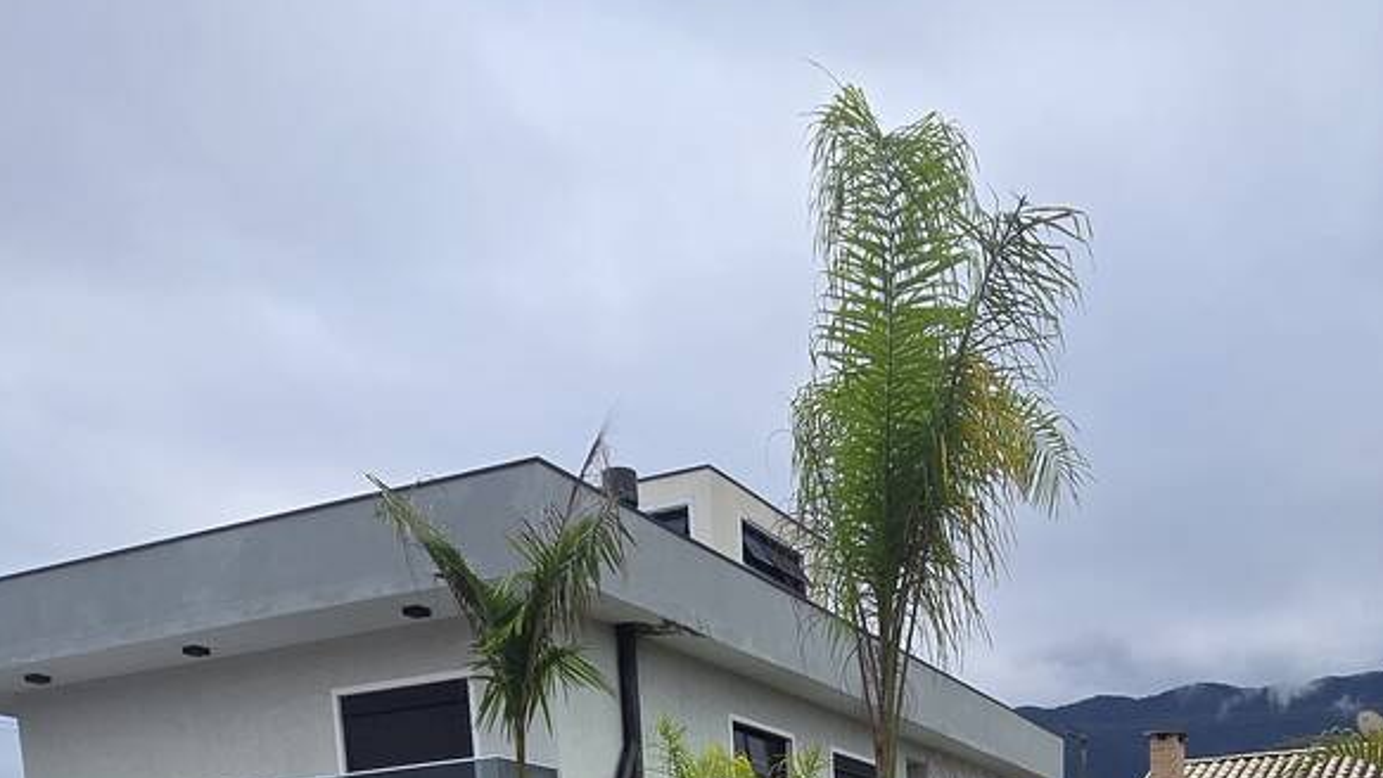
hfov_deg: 55.8
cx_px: 885
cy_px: 1255
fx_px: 1284
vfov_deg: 24.0
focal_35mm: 35
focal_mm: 2.2
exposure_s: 1/1441
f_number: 2.2
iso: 50
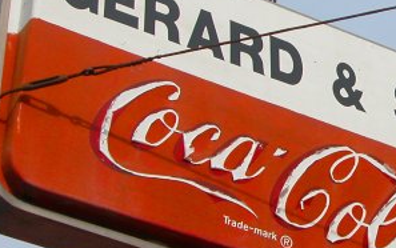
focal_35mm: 177
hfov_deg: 11.7
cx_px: 429
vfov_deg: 7.4
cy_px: 104
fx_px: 1911
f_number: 3.6
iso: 100
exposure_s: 1/877
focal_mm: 15.7
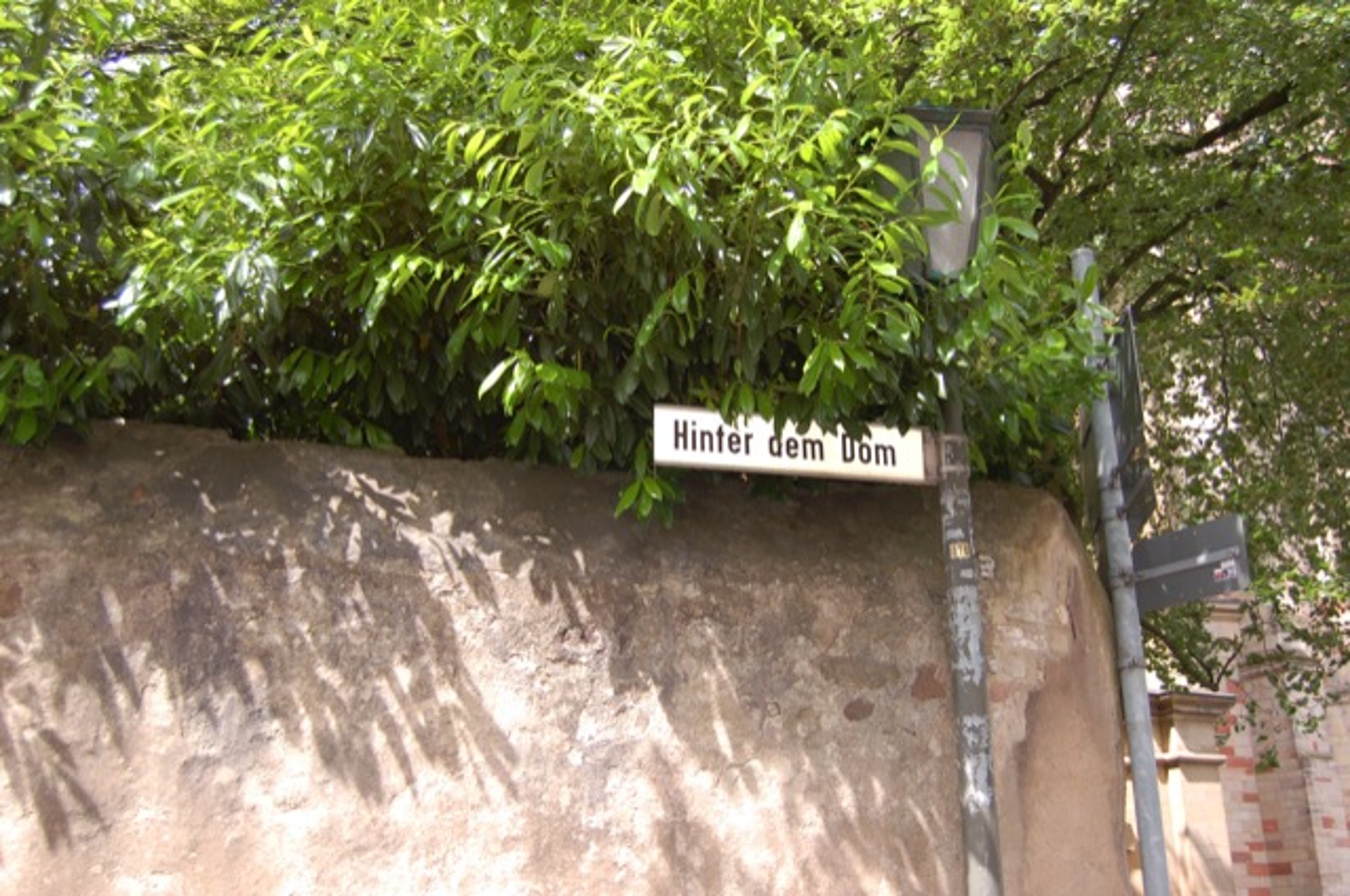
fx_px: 1292
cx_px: 675
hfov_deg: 55.2
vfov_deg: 38.3
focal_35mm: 34
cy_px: 448
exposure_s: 1/400
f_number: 3.8
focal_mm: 23
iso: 400
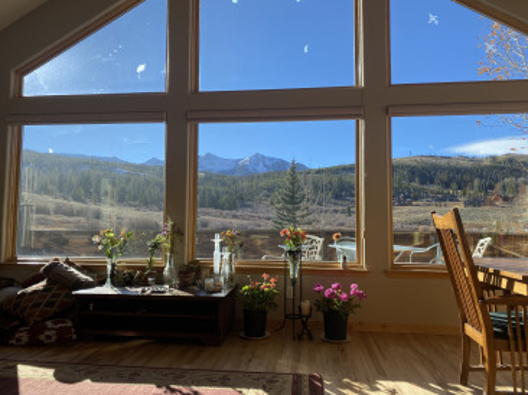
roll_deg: +0.5
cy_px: 198
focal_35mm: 26
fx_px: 396
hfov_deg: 67.3
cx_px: 264
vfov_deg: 53.0
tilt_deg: +4.3
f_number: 1.8
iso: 32
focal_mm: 4.25
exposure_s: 1/1016
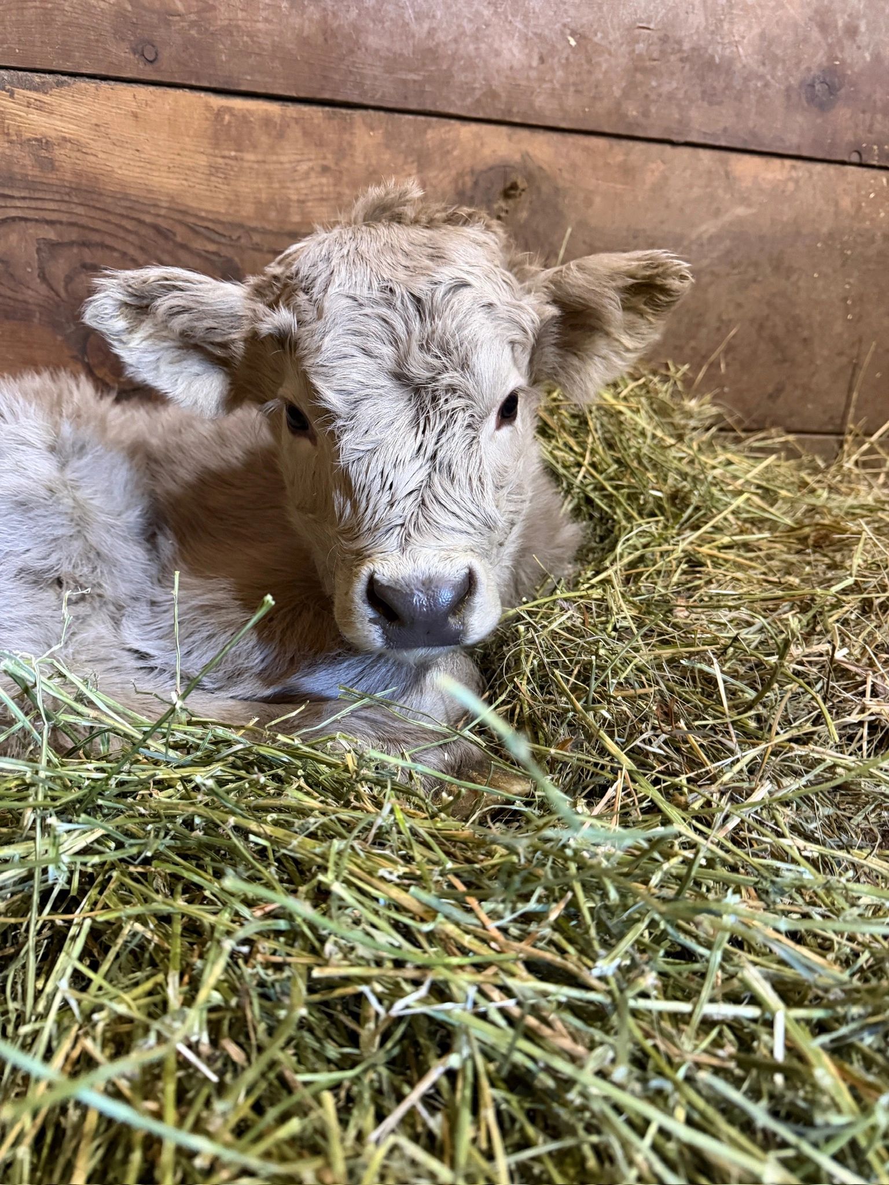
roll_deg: -4.2
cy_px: 592
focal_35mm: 24
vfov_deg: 71.6
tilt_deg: -17.0
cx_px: 444
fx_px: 822
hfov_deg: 56.8
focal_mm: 6.76
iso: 800
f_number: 1.78
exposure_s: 1/40
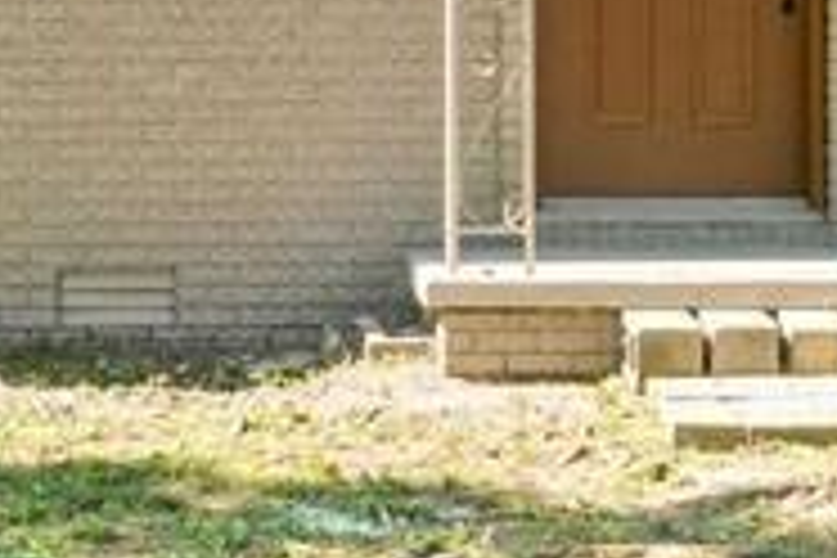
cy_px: -119
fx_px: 3464
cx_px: 464
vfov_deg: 9.1
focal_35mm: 149
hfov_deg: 13.8
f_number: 9
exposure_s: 1/25
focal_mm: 18
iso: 250
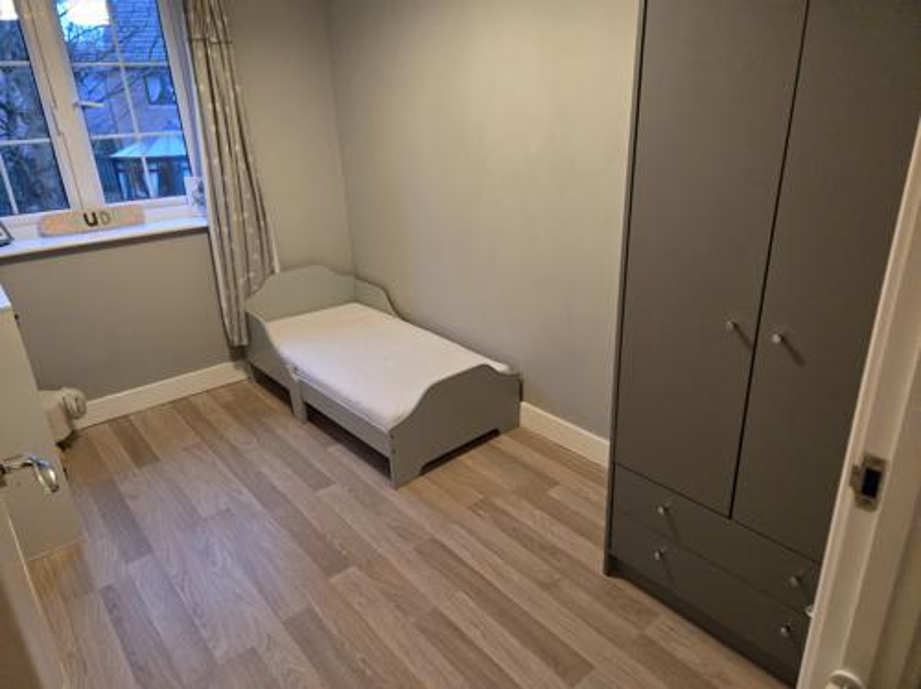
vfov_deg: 58.8
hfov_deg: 74.0
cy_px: 344
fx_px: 611
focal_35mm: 23
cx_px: 460
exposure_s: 1/100
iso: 1250
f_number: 1.8
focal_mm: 5.4
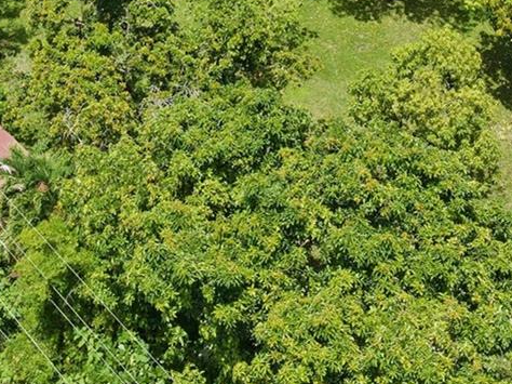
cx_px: 251
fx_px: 1197
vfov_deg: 16.6
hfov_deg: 24.1
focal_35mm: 81
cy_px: -182
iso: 140
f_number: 2.8
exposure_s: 1/1600
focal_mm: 12.29
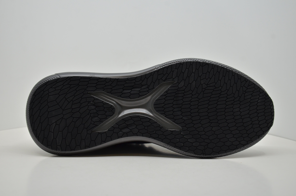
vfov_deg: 20.1
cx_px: 148
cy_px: 98
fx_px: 554
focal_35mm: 68
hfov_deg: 29.9
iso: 800
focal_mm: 45
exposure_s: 1/400
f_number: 10
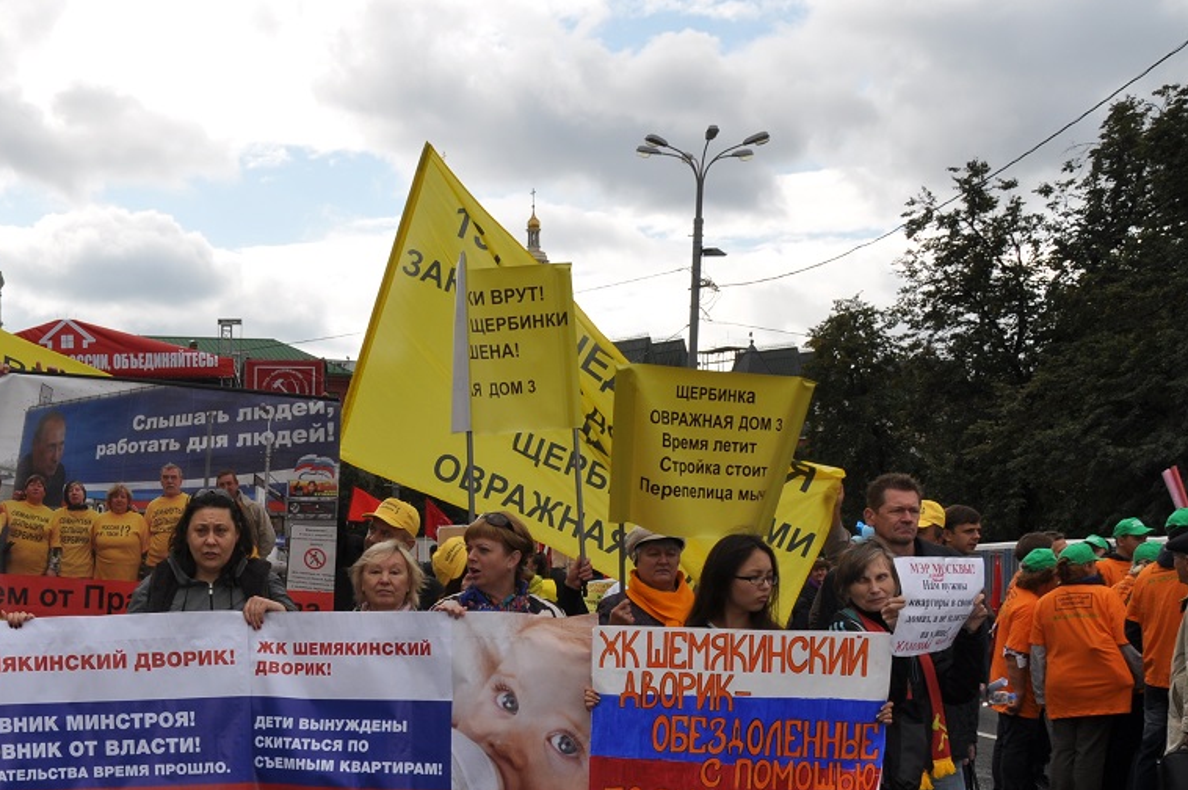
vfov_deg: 23.7
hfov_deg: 34.3
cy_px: 658
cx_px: 195
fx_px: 1846
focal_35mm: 56
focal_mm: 22
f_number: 13
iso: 200
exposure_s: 1/200
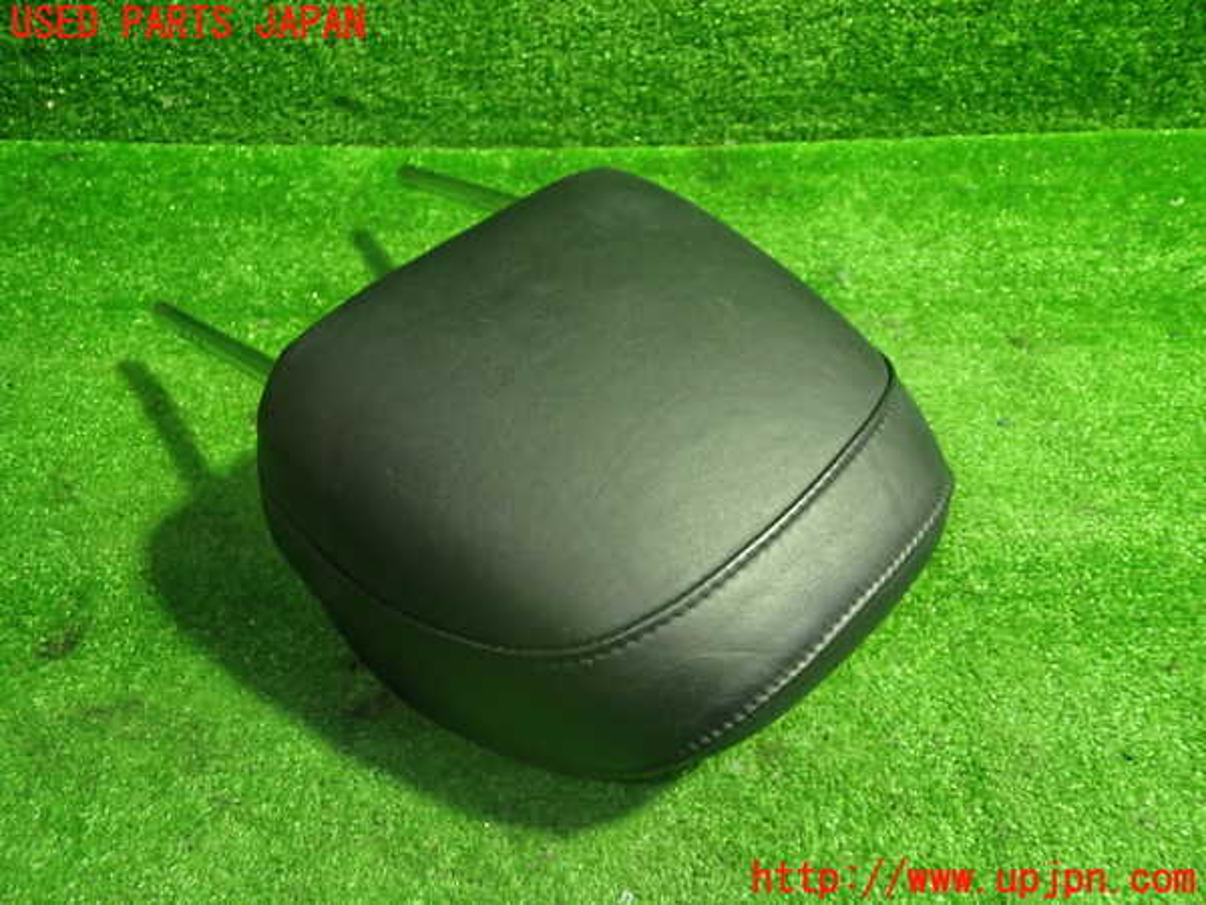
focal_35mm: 30
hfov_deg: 60.0
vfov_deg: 46.8
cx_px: 603
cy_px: 452
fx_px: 1045
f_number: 2.3
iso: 500
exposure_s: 1/30
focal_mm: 5.4
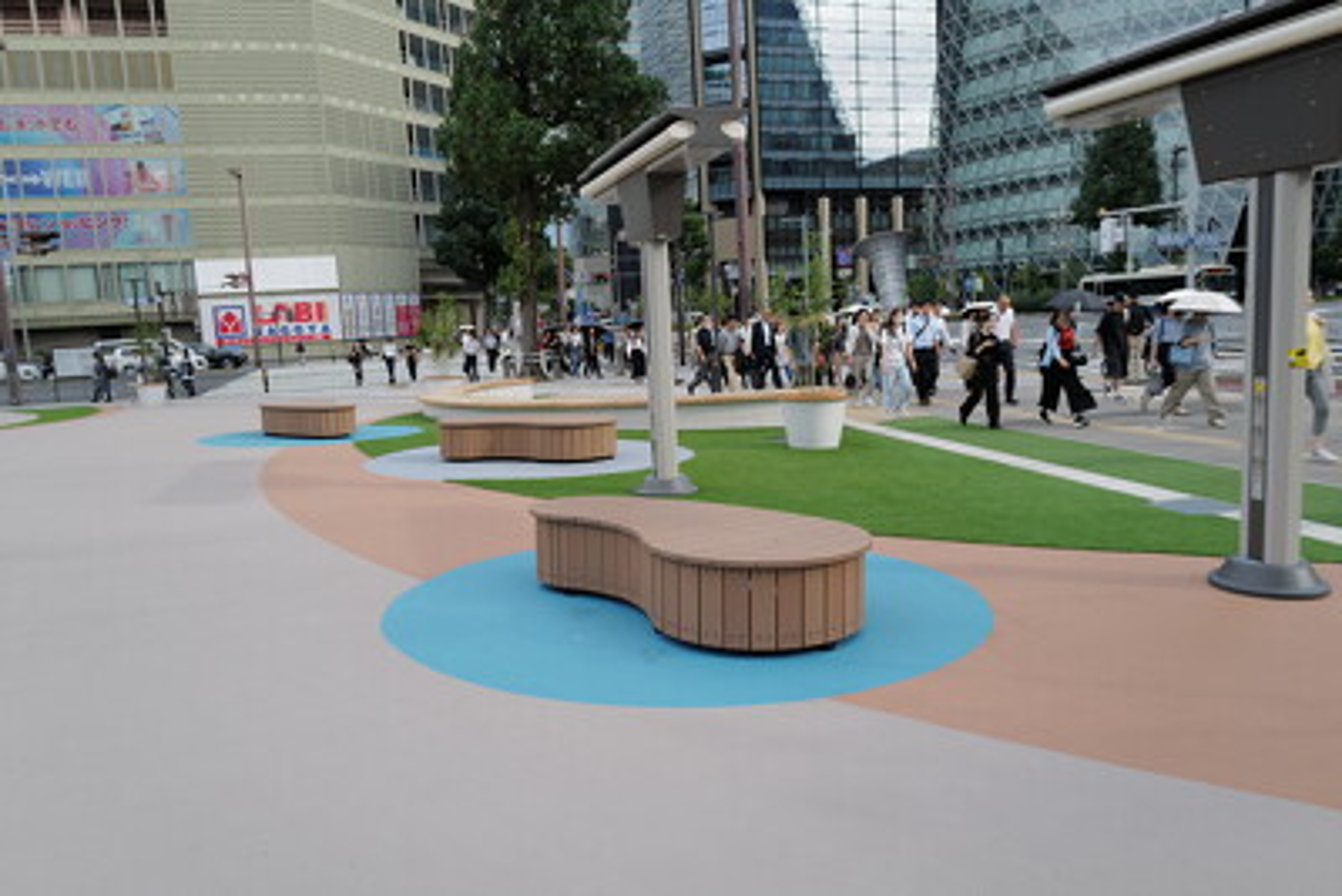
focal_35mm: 28
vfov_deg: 46.4
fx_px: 1044
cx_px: 671
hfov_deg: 65.5
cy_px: 448
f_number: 4
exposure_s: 1/250
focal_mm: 28
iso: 100
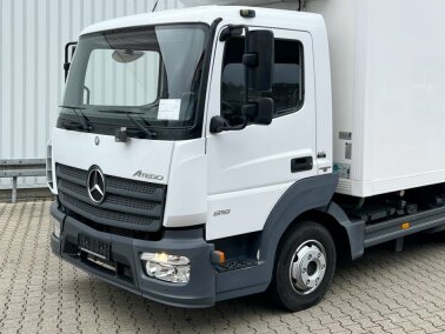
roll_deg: -0.8
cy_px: 128
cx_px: 305
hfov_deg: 42.2
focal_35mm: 44
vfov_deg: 32.8
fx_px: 566
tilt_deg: -1.7
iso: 50
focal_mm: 5.7
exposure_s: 1/1869
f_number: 1.5
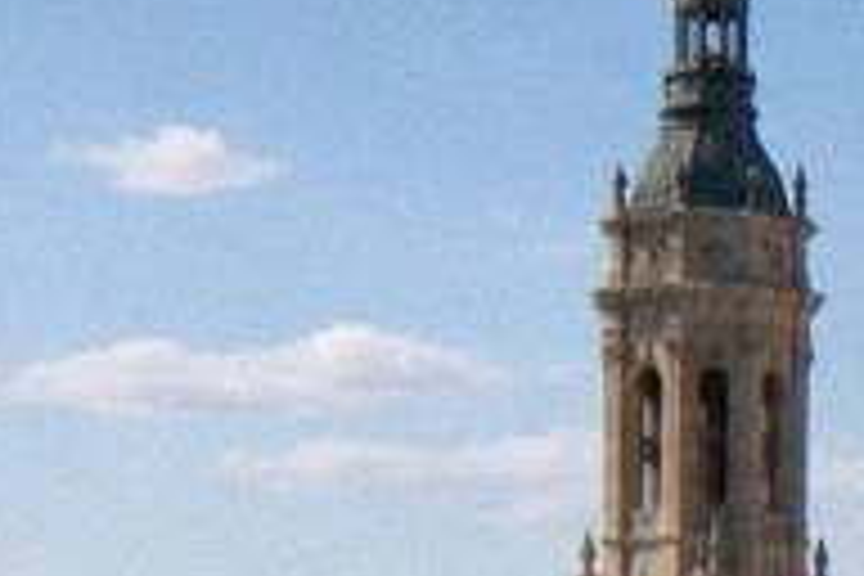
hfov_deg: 11.2
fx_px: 4368
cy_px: 850
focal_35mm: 182
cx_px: 783
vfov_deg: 7.4
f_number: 10
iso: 500
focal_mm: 35
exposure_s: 1/200
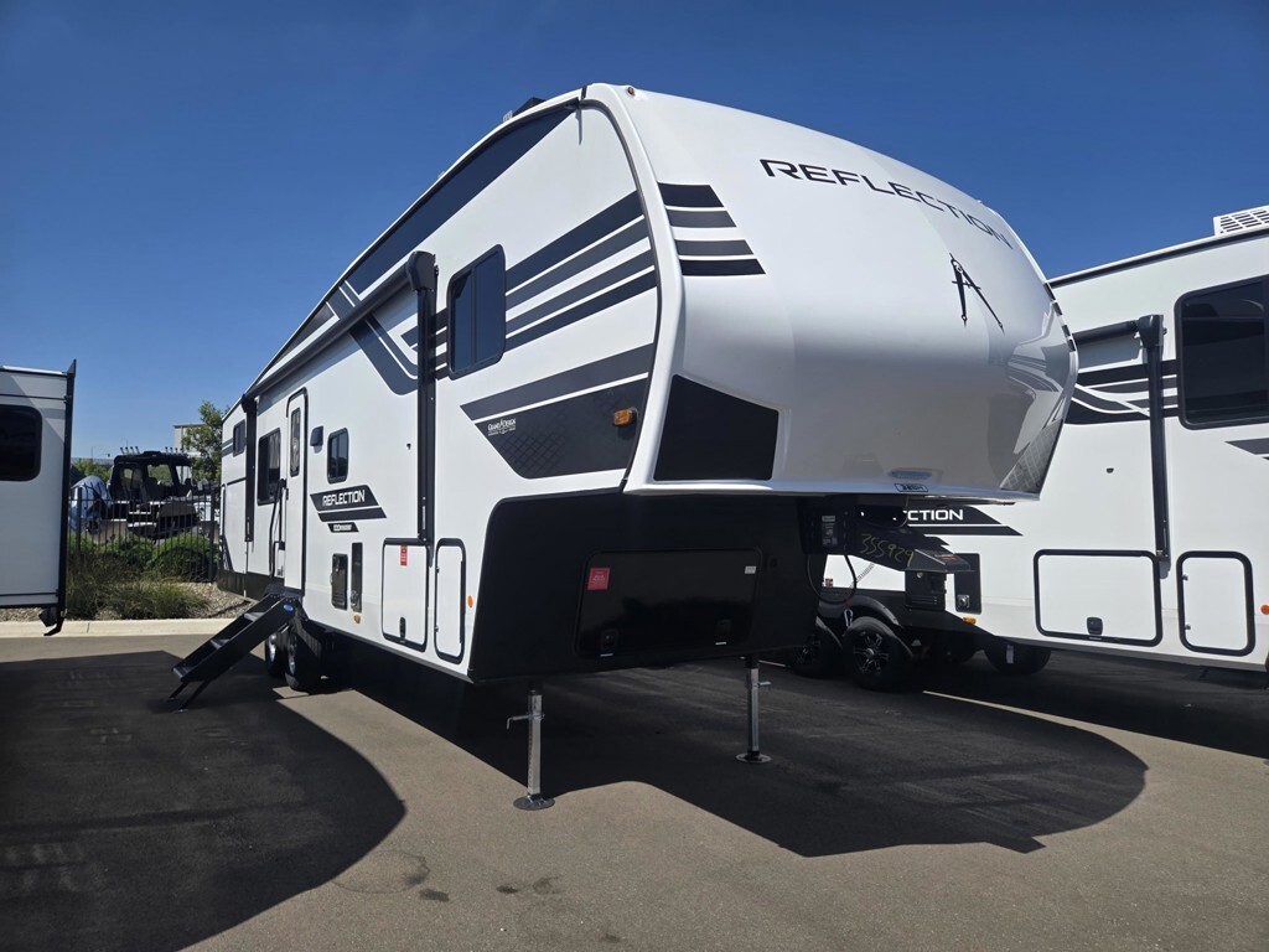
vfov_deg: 58.9
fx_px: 843
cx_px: 634
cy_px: 476
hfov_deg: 73.9
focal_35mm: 23
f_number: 1.8
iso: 25
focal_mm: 5.4
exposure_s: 1/2483
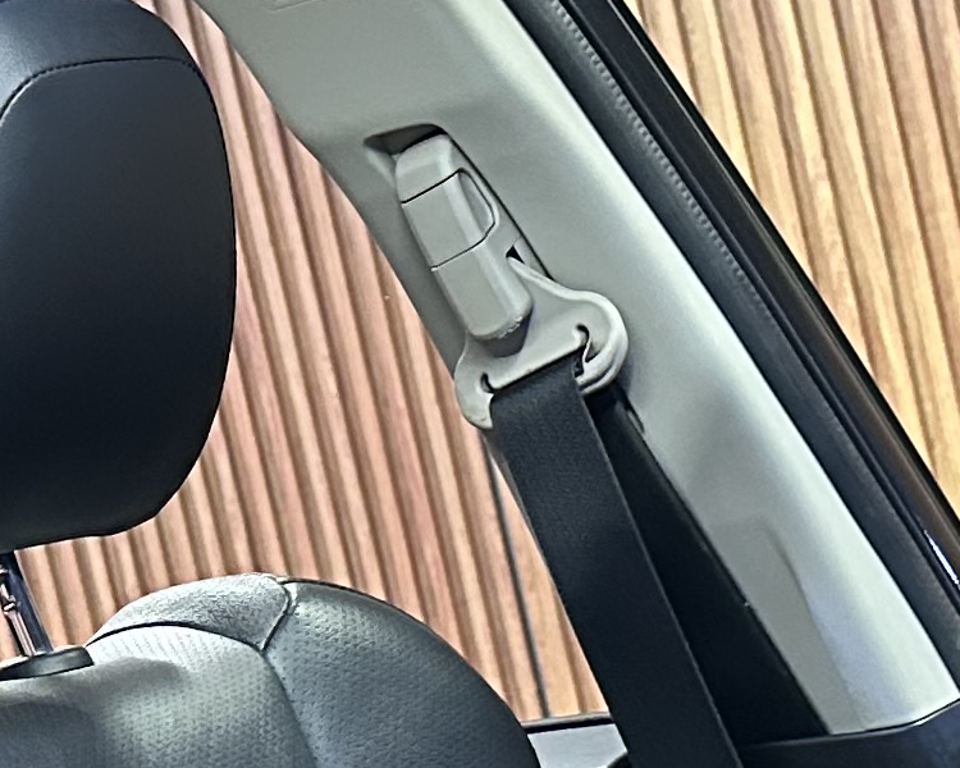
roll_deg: +13.4
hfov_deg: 15.2
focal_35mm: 126
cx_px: 223
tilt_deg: -4.7
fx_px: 3580
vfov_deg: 12.0
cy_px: 882
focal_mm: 6.86
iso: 640
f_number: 1.78
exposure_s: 1/33
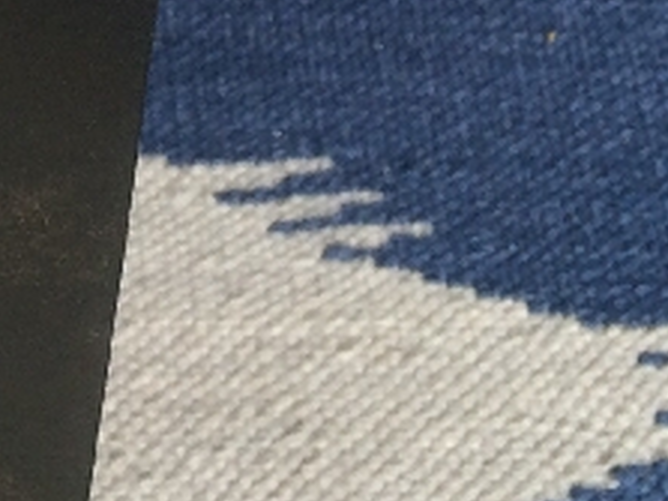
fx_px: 2662
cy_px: -351
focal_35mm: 138
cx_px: -81
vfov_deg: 10.2
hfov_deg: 14.0
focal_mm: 4.12
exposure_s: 1/120
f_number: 2.2
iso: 50
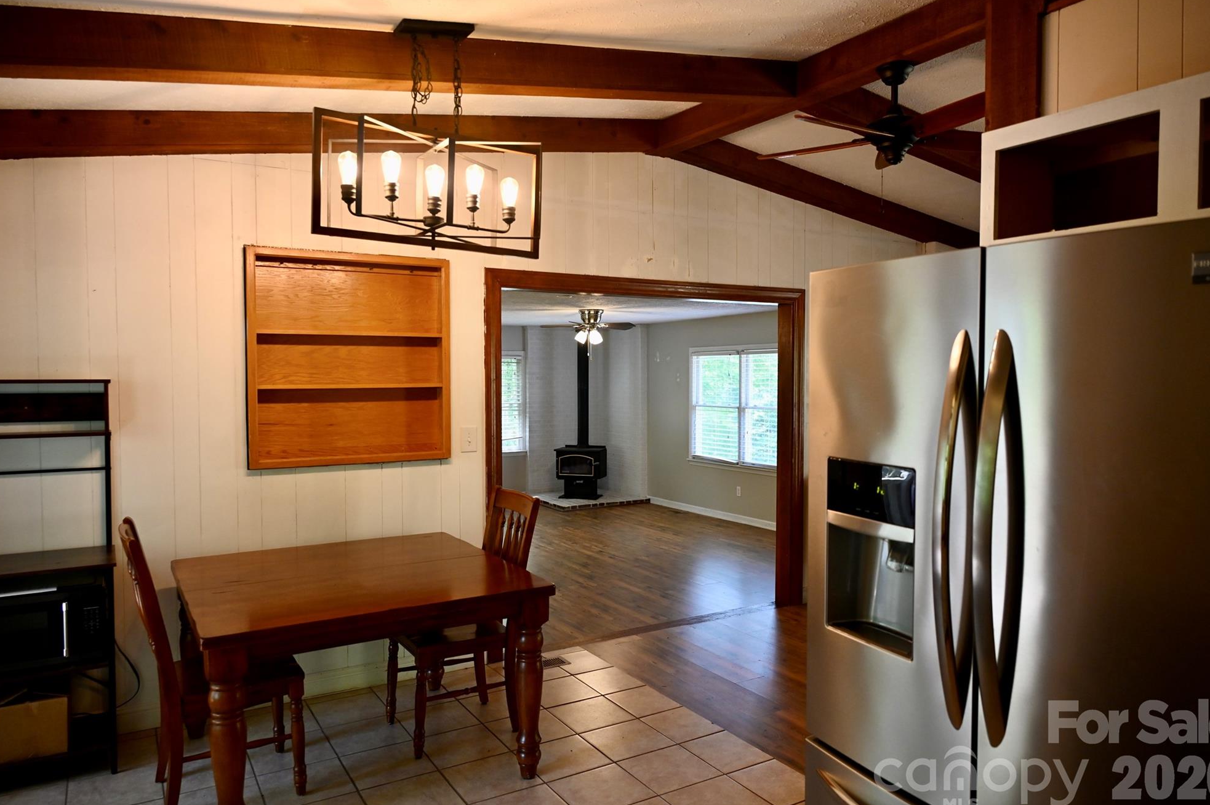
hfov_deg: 71.5
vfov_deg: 51.2
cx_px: 614
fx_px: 840
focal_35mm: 25
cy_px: 402
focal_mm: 24
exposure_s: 1/125
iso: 1250
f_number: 4
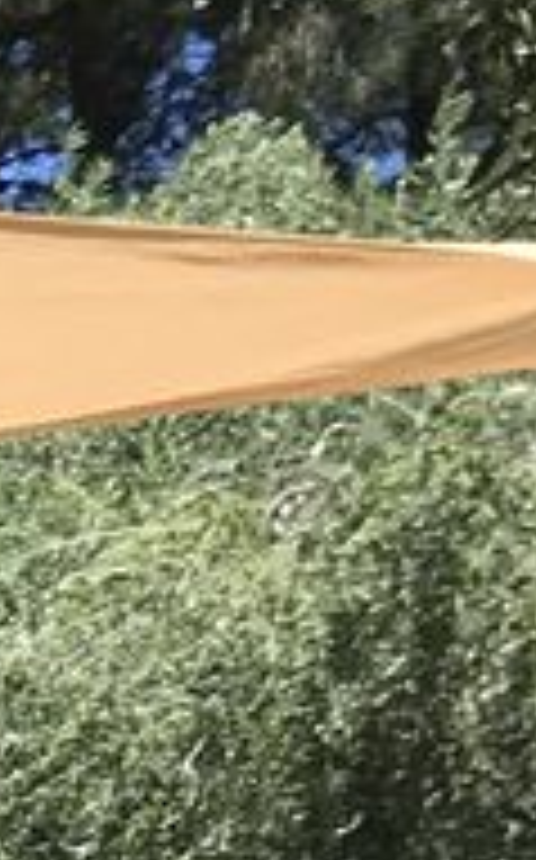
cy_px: 1360
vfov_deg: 11.8
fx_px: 3935
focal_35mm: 168
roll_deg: -0.9
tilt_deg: -0.7
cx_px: -1203
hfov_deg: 6.8
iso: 20
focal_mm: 3.99
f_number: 1.8
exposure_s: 1/1520
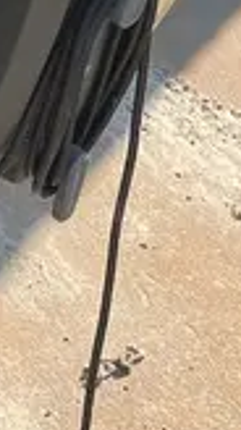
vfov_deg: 15.6
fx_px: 1446
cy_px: -206
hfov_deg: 8.4
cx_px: -424
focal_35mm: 127
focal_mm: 4.2
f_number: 1.6
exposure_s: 1/1335
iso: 32
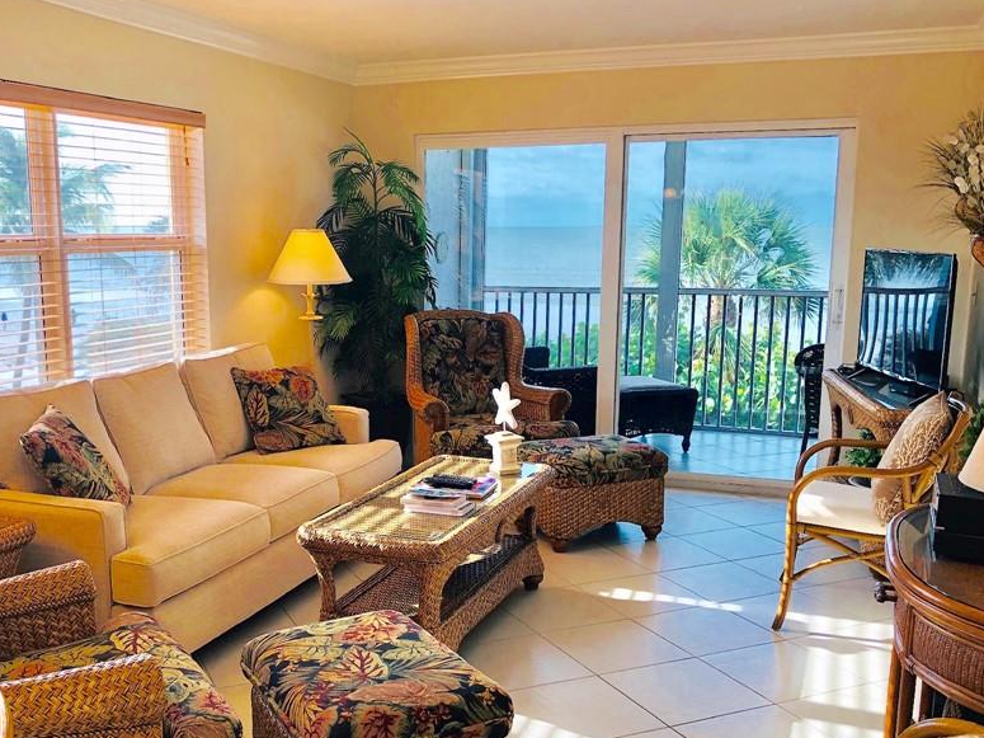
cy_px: 442
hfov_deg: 49.9
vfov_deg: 38.5
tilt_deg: -12.5
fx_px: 1052
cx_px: 409
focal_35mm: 37
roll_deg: -0.4
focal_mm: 3.99
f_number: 1.8
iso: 25
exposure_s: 1/120
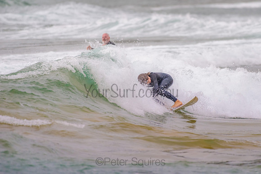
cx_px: 160
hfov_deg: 3.4
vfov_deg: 2.2
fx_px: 4445
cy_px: 67
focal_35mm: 613
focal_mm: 500
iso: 320
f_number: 5.6
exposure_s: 1/800
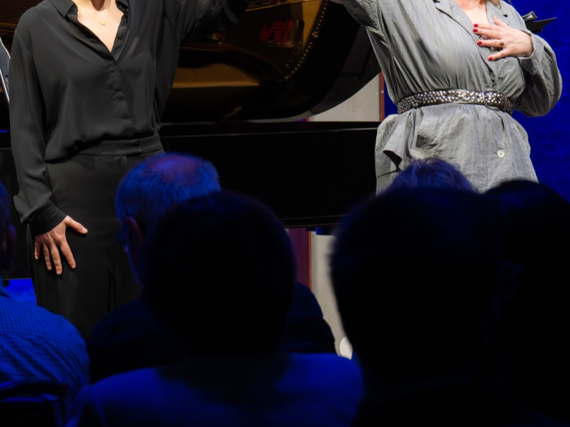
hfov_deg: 11.6
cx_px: 321
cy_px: 110
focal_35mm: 171
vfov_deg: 8.7
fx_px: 2816
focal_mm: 82
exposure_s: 1/200
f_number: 7.1
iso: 4000
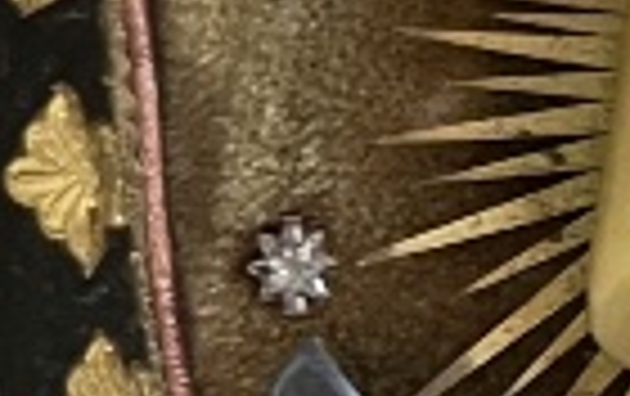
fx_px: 4059
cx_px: 1084
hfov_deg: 8.6
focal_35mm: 236
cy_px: -18
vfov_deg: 5.6
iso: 200
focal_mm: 5.7
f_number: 1.5
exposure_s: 1/60
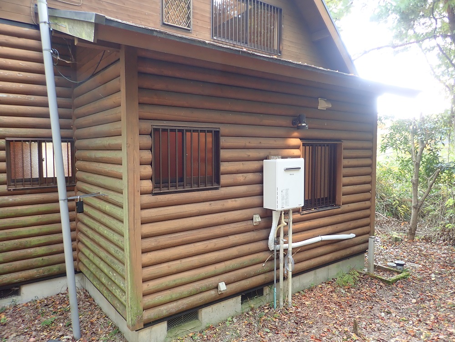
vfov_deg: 54.9
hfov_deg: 69.4
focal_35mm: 25
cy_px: 171
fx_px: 329
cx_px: 228
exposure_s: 1/60
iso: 125
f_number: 2
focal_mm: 4.5
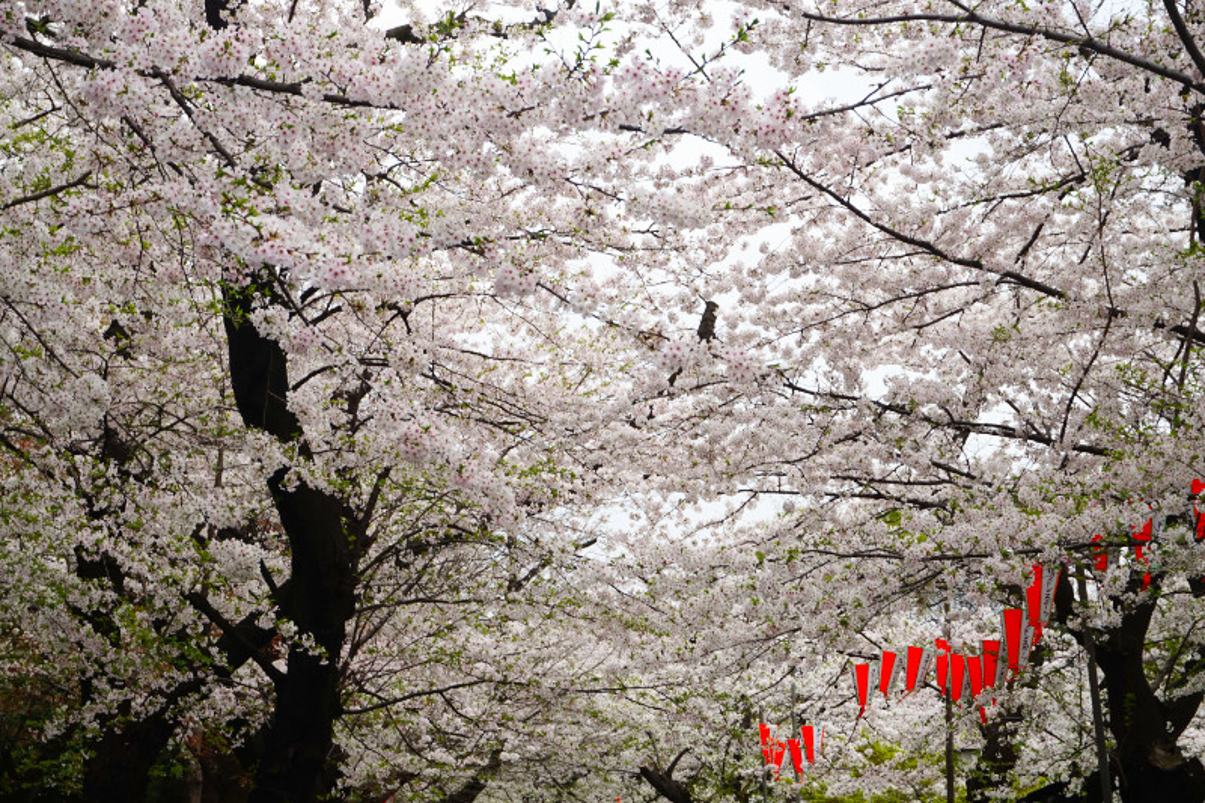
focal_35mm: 75
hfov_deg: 27.0
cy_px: 402
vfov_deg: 18.2
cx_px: 602
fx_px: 2510
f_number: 10
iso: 100
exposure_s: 1/100
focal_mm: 50
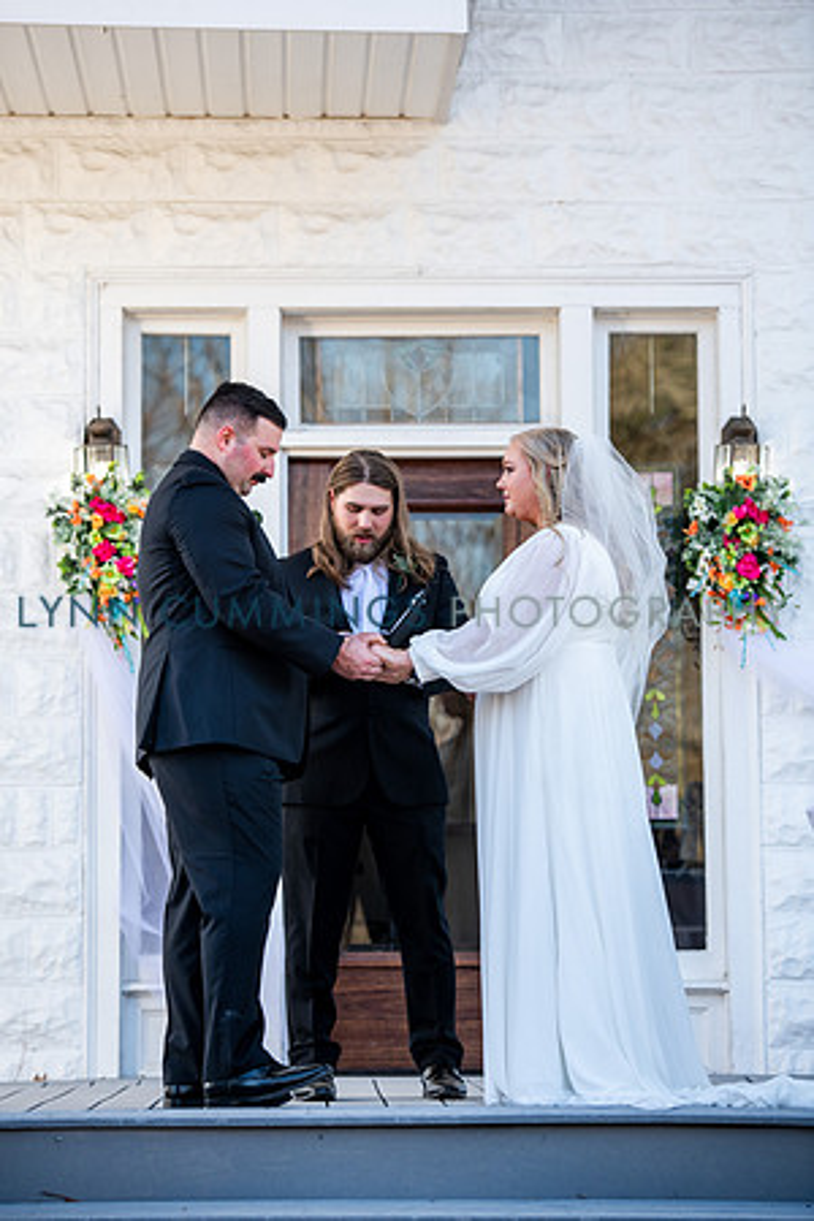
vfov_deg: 17.6
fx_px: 3934
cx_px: 407
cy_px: 610
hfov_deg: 11.8
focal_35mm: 116
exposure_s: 1/320
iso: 200
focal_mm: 116
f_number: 3.5
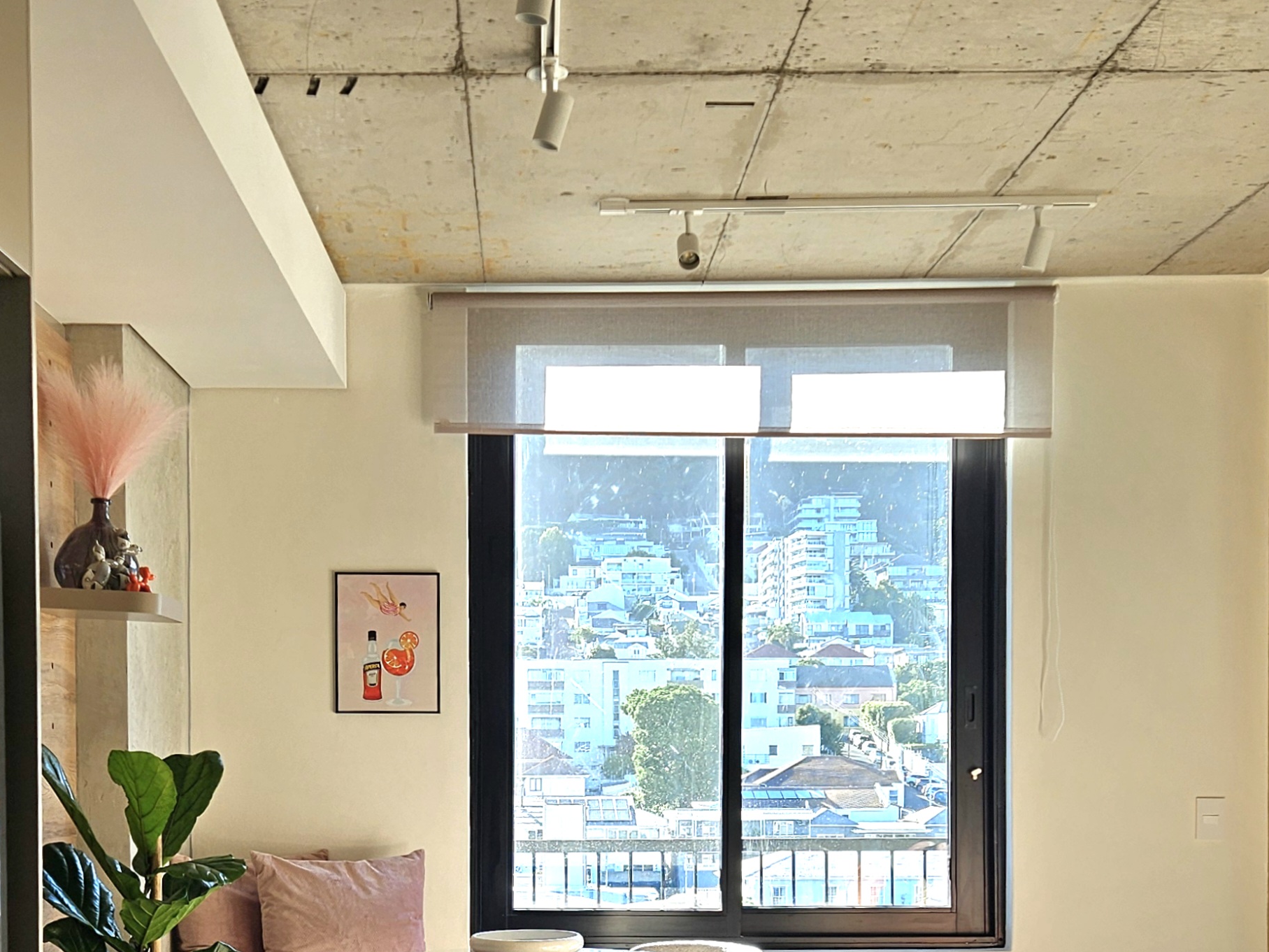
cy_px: 946
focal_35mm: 50
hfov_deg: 38.1
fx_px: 1833
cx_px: 517
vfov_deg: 27.5
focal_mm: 5.4
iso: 25
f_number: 1.8
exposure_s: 1/172
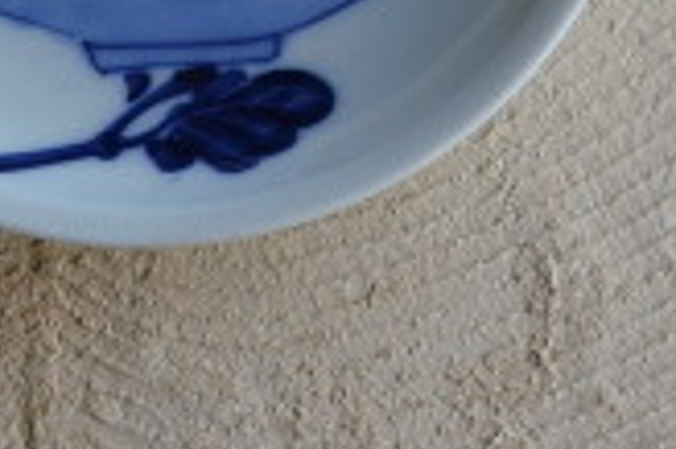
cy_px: -255
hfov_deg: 13.3
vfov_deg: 8.8
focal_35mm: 152
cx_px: 721
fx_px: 2851
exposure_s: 1/125
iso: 140
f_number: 5.6
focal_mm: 26
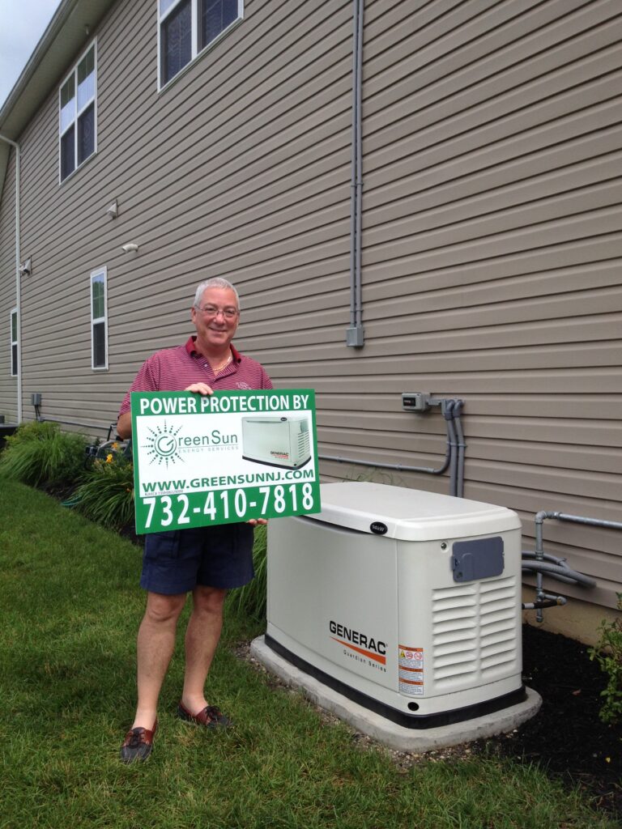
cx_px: 311
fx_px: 839
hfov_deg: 40.7
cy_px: 414
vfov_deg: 52.6
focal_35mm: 35
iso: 50
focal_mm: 4.28
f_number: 2.4
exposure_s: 1/836
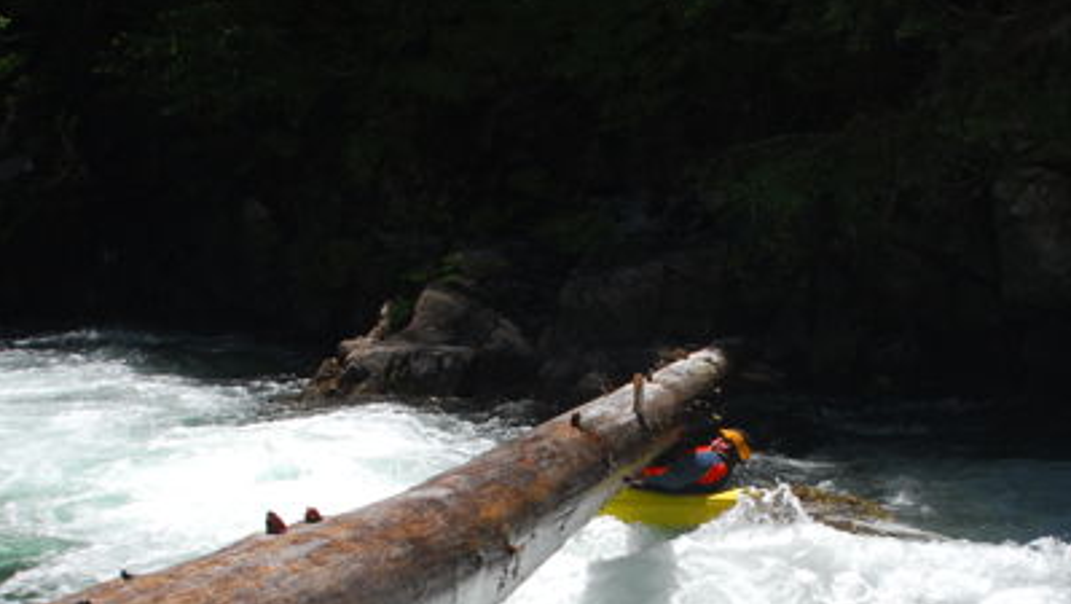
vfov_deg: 18.9
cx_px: 642
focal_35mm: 63
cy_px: 511
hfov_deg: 33.2
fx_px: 1790
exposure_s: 1/640
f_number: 3.5
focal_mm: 20
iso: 250
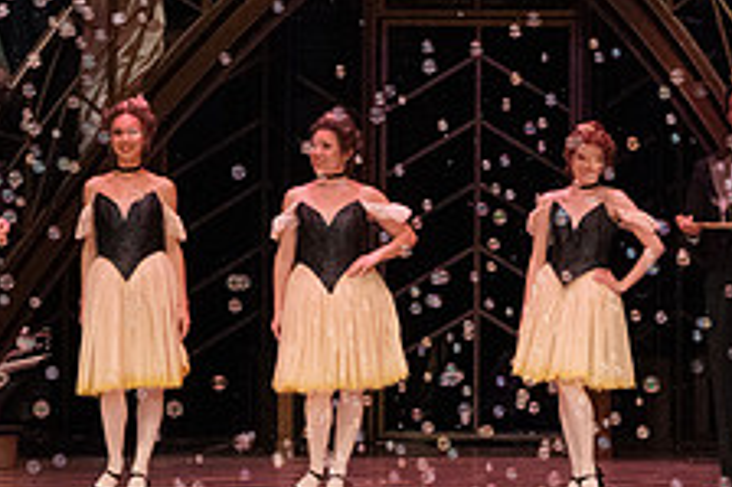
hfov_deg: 7.0
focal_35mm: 293
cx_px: 314
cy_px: -25
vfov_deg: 4.7
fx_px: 5953
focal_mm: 113
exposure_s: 1/400
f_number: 16
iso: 12800
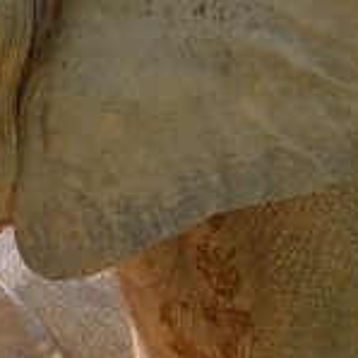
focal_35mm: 577
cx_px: 298
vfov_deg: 3.0
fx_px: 6751
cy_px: 30
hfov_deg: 3.0
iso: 400
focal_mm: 86
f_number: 4.5
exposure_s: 1/1250
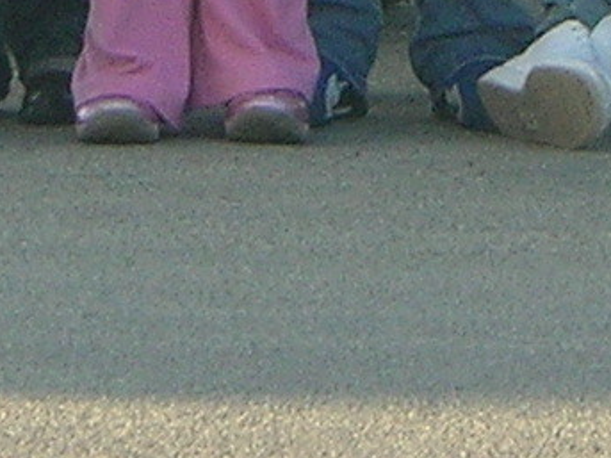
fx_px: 14010
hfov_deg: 2.5
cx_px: 167
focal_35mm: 794
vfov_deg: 1.9
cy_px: -599
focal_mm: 17.4
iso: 64
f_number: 5.4
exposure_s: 1/60.3
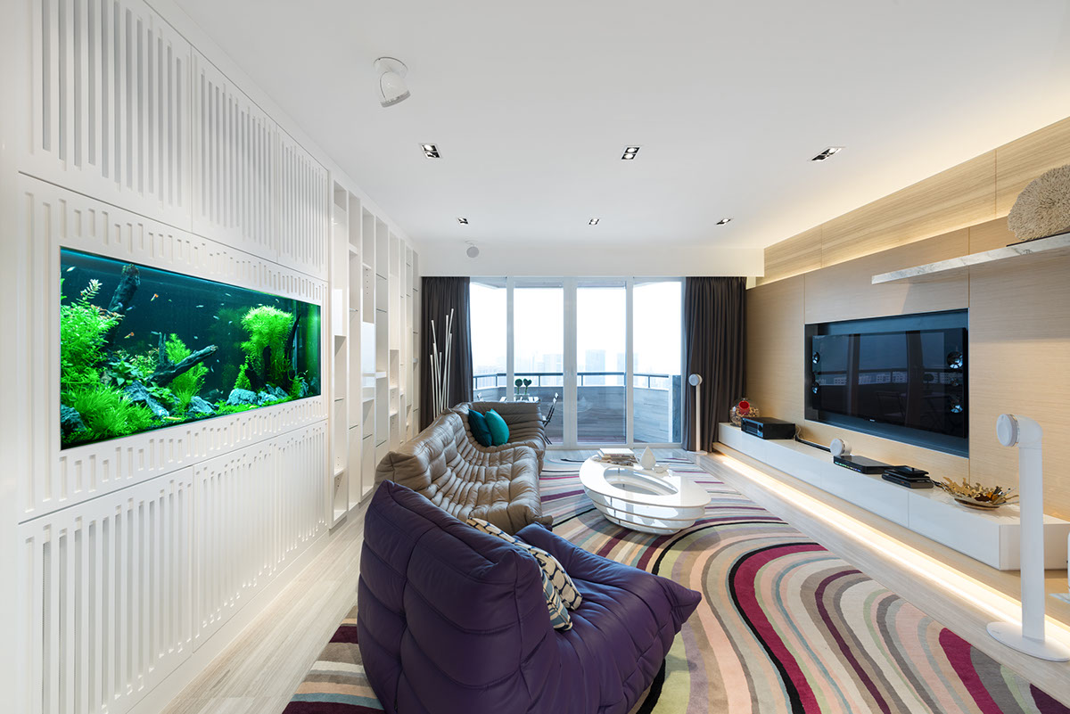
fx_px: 416
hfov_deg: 104.2
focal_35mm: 14
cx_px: 535
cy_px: 357
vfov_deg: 81.3
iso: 100
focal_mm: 14
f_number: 11
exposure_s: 1/2.5
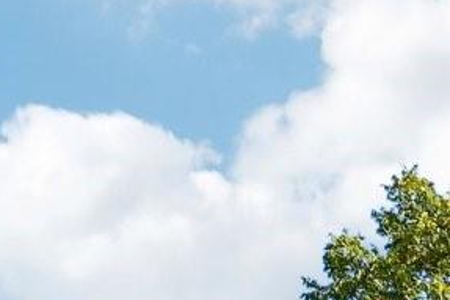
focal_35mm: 100
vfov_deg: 9.1
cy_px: 1042
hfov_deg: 13.0
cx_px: 1187
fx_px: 1249
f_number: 9
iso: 250
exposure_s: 1/500
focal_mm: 14
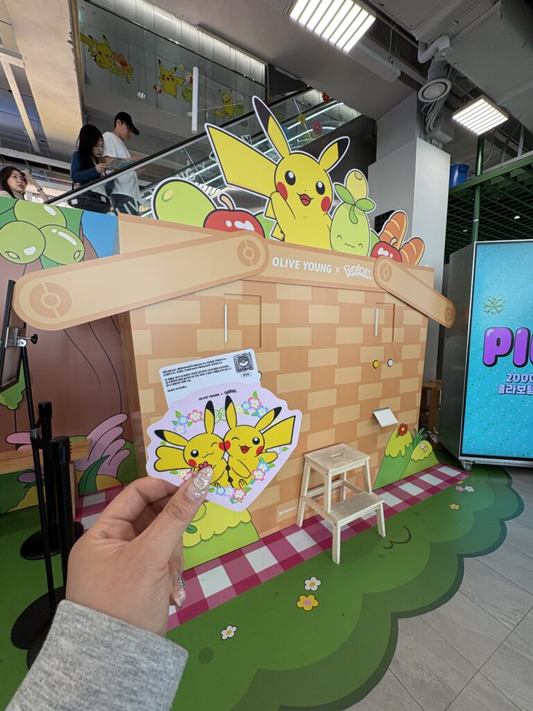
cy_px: 356
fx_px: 287
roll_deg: -0.1
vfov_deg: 102.1
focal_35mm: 14
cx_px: 266
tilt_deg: -5.3
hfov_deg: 85.7
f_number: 2.2
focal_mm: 2.22
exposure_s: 1/120
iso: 80
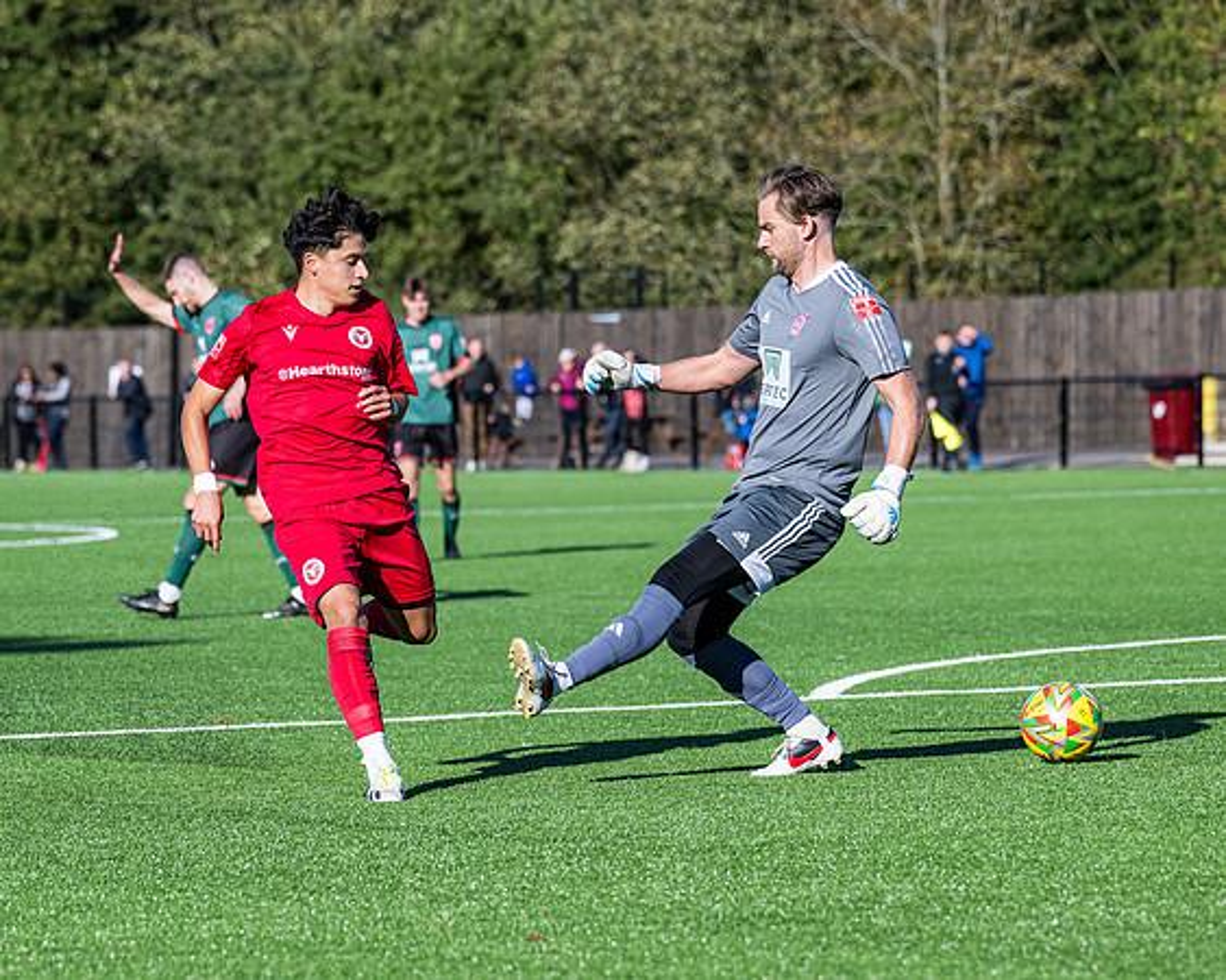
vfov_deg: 7.8
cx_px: 305
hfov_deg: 9.7
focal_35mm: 198
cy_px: 691
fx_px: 7188
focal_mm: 115
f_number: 4
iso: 200
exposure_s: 1/3200
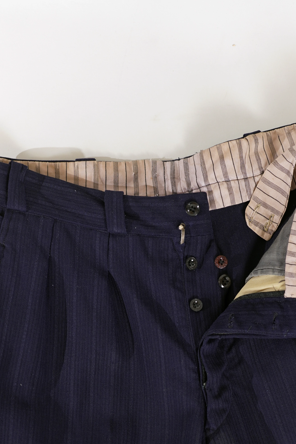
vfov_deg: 28.5
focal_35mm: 70
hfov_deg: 19.5
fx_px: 863
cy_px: 320
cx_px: 157
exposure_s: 1/30
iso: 200
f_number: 2.8
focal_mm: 32
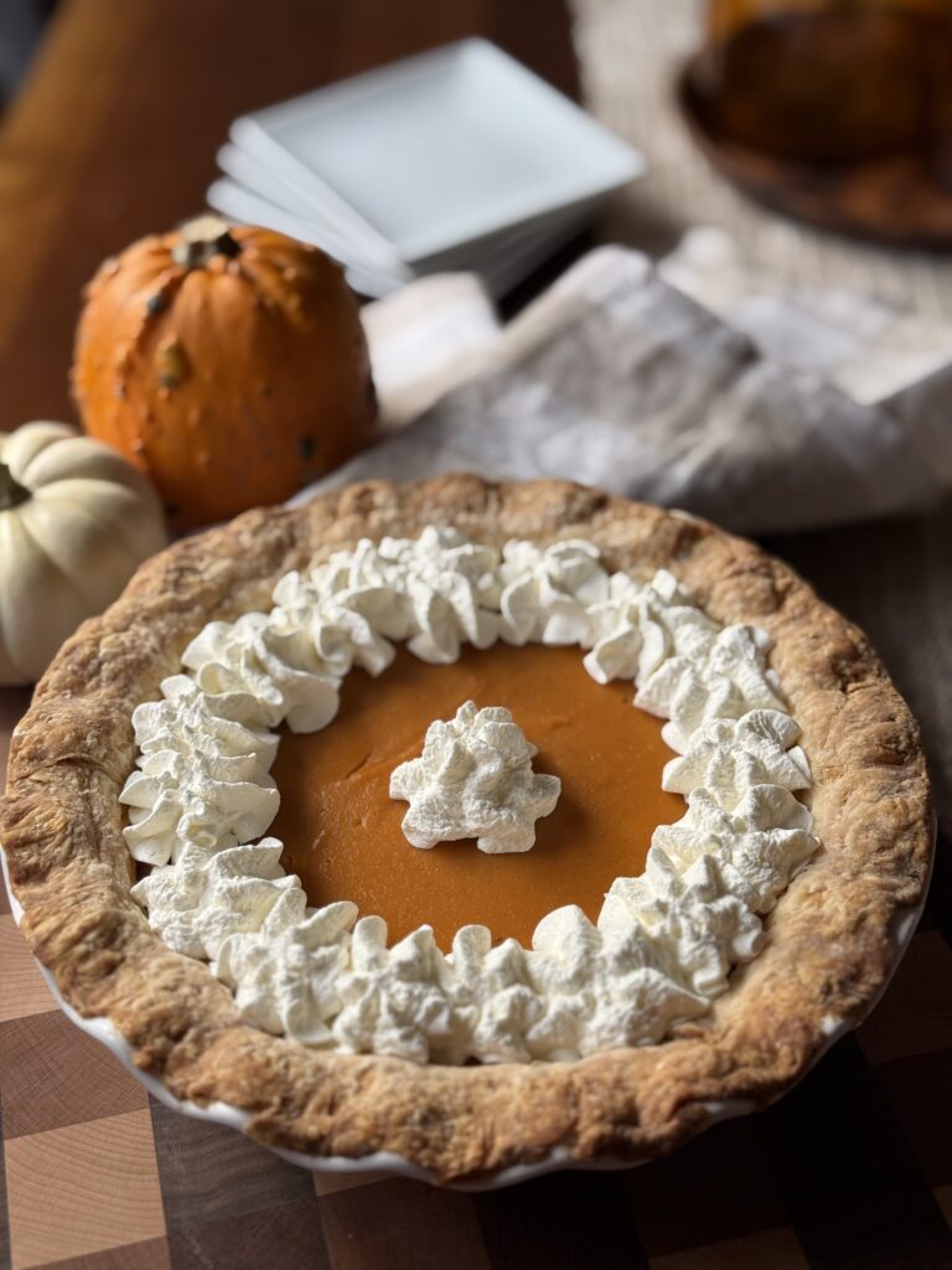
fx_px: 1760
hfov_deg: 30.3
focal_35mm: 48
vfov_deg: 39.7
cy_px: 635
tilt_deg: -41.3
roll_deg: -2.0
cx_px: 476
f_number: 1.78
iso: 64
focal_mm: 6.76
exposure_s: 1/121
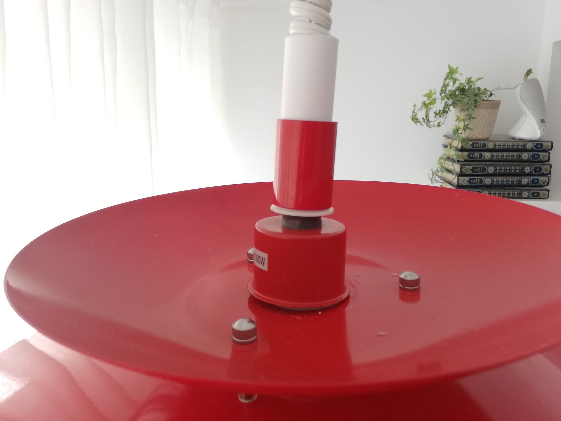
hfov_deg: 65.3
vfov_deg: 51.3
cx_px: 276
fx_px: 438
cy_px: 208
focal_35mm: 27
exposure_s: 1/50
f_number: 2.2
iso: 125
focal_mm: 3.81
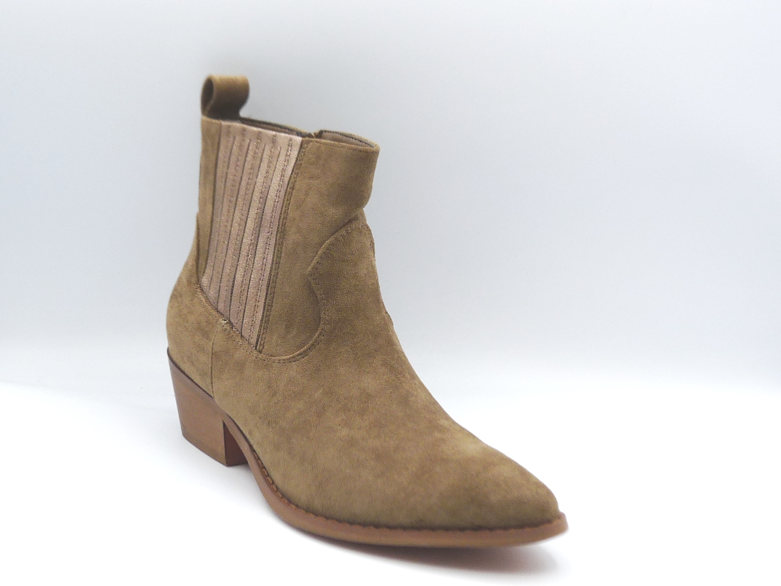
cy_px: 293
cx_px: 390
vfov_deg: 32.2
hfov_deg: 42.1
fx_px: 1015
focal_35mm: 45
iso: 100
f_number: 4
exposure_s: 1/250
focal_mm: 4.8
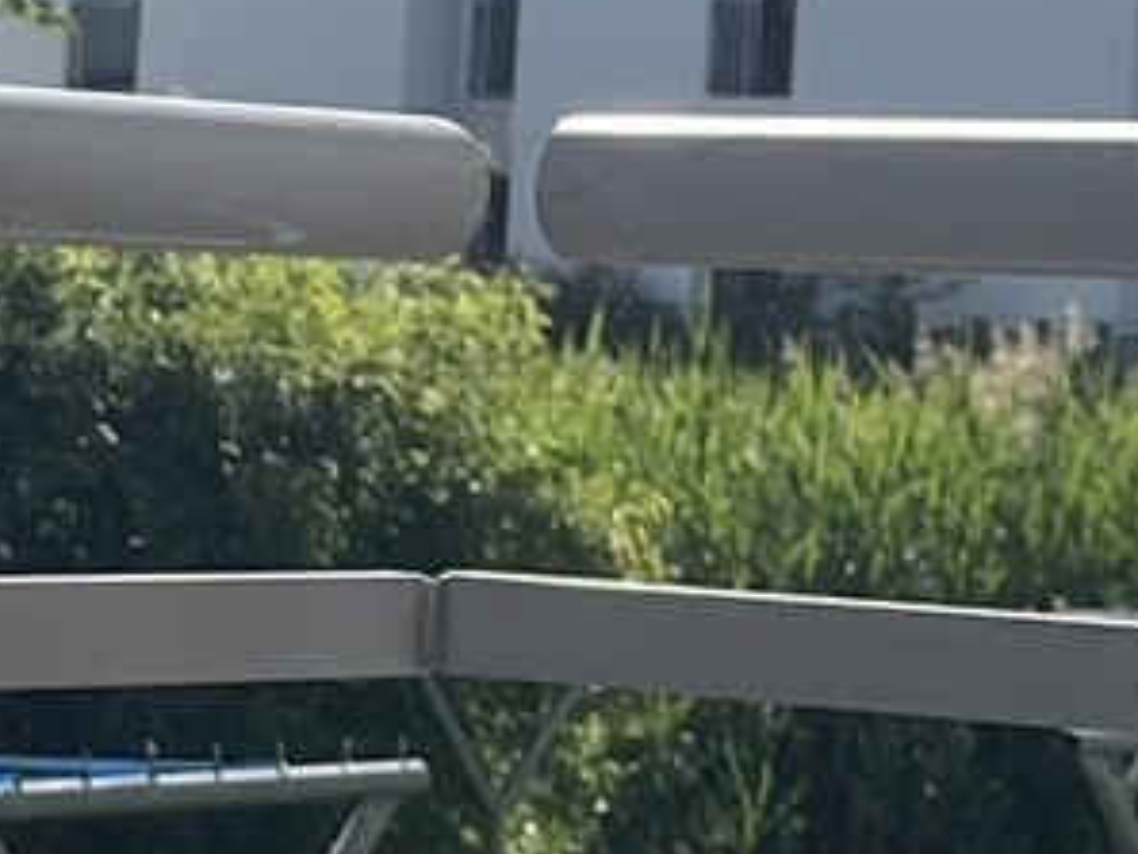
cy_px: 467
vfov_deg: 8.3
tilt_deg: -3.3
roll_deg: -2.5
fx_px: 5887
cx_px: -1134
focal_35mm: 179
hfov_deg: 10.2
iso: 50
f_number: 1.6
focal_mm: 5.1
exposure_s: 1/3876
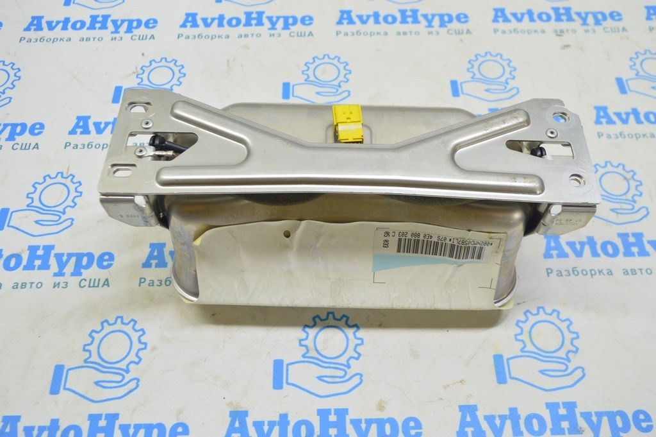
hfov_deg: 57.3
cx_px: 328
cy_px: 218
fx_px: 601
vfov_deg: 39.9
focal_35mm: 33
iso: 400
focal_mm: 22
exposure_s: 1/20
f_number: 5.6
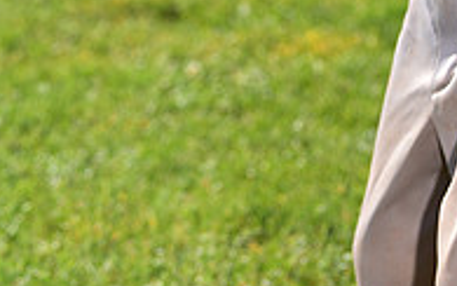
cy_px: -389
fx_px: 4161
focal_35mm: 334
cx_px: 435
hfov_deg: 6.3
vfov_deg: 3.9
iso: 80
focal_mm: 110
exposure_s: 1/250
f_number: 5.6
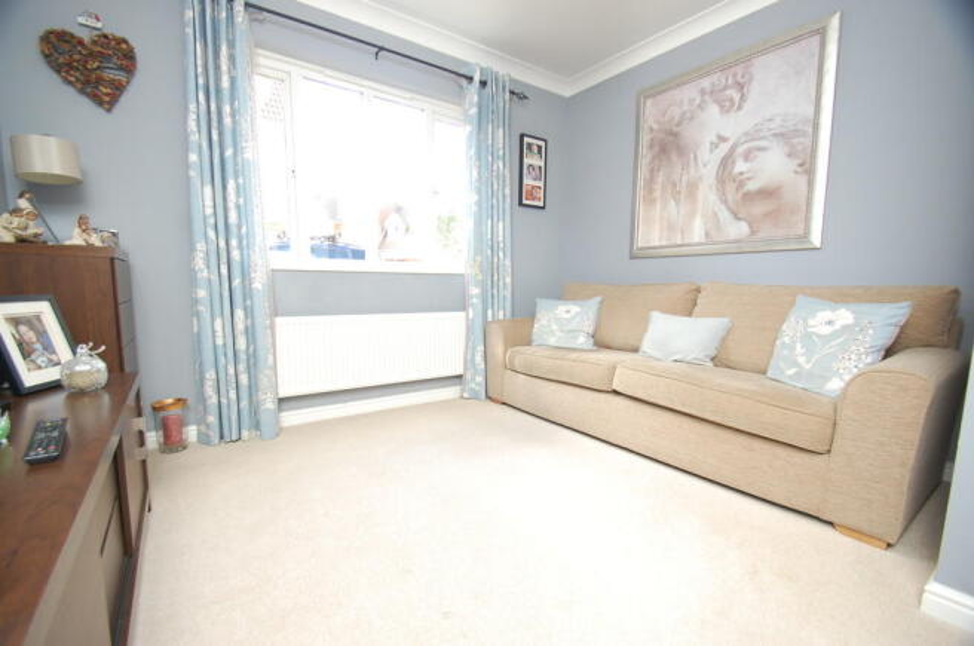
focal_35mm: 15
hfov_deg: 100.5
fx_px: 405
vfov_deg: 77.1
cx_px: 487
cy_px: 323
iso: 400
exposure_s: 1/60
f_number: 4
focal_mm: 10
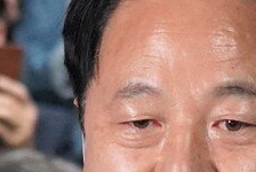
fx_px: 3112
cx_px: 159
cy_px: 305
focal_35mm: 437
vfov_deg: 3.1
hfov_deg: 4.7
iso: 5000
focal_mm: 70
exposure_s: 1/160
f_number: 4.5
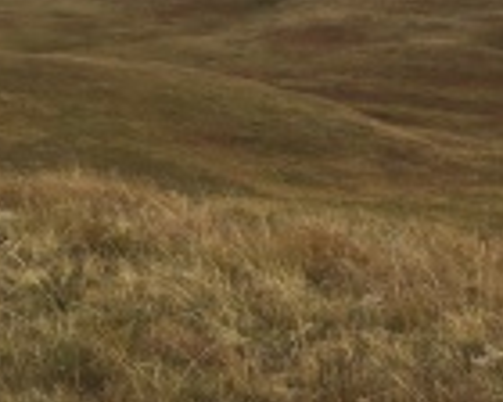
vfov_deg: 20.4
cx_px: -32
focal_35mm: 74
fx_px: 1102
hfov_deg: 24.2
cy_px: 54
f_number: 2.2
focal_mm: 4.15
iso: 25
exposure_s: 1/390
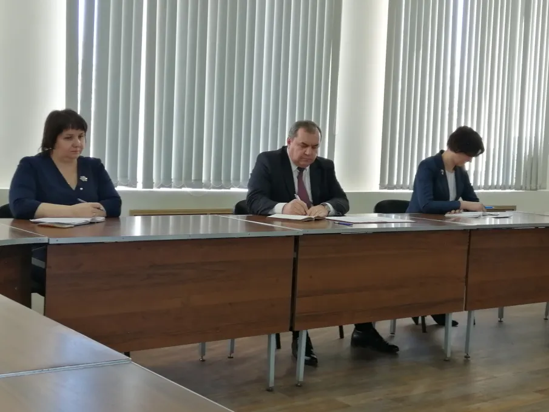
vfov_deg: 28.0
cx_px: 274
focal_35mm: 52
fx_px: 825
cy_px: 206
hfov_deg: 36.8
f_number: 1.8
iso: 125
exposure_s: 1/50
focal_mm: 3.96
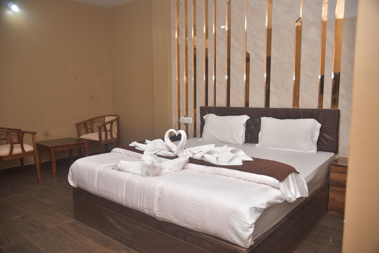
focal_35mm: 30
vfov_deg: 43.6
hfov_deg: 61.9
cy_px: 126
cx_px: 190
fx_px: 316
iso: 640
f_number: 4
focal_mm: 30
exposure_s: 1/160
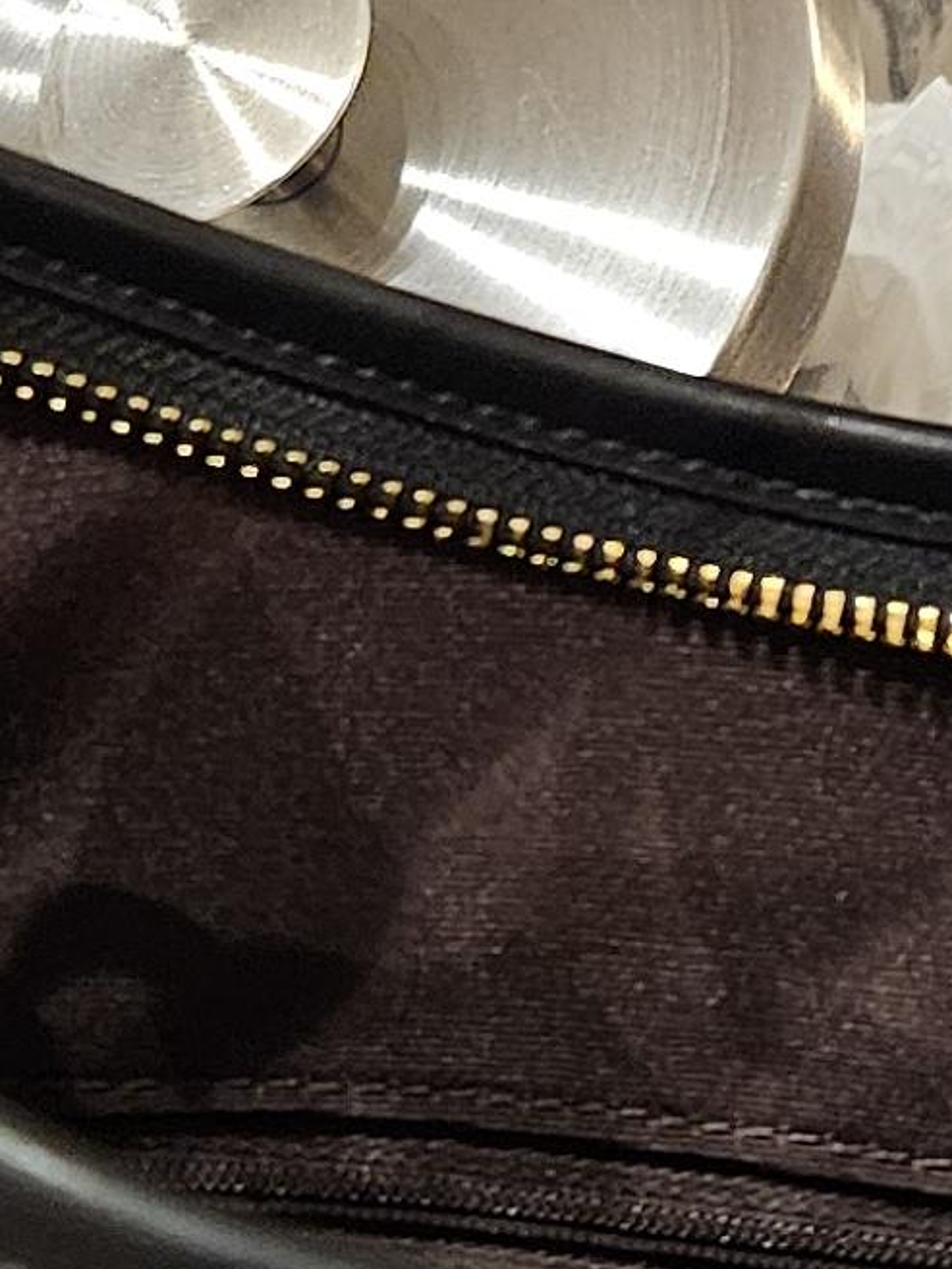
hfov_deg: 10.5
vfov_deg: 14.1
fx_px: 5132
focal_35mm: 140
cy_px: 556
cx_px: 935
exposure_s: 1/24
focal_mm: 5.4
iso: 640
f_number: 1.8
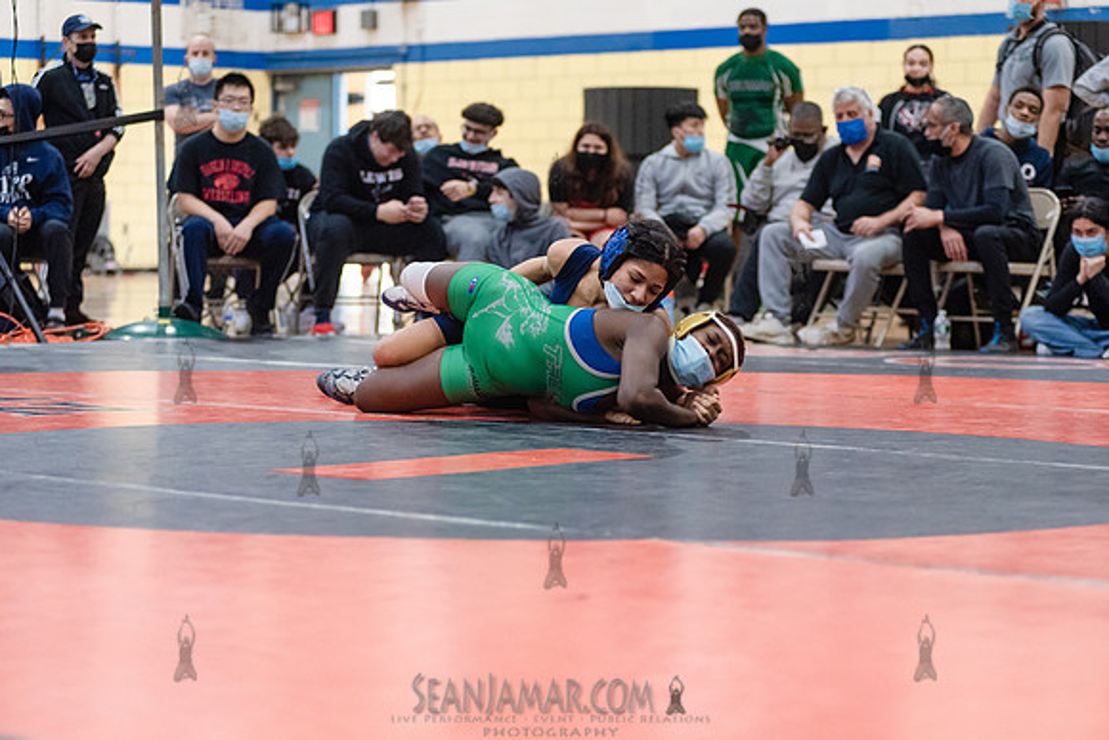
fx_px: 2835
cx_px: 554
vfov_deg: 14.9
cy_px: 370
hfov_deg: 22.1
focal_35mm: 92
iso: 4000
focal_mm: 92
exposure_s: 1/400
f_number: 3.5
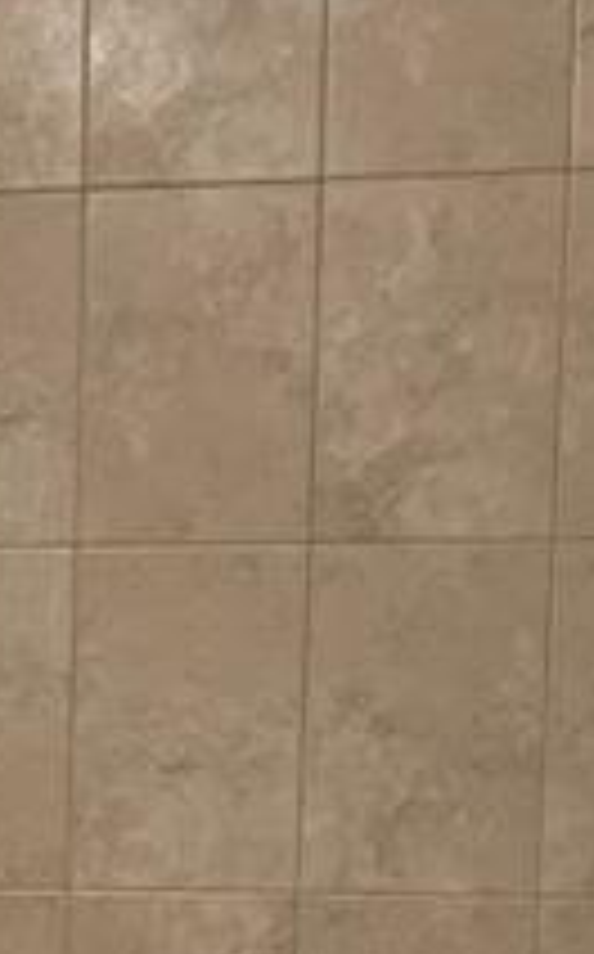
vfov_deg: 13.0
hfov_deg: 8.1
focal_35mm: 156
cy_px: 1202
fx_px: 4052
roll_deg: +0.4
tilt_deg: -9.7
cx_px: -418
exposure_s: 1/60
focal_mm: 5.7
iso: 80
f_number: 1.5
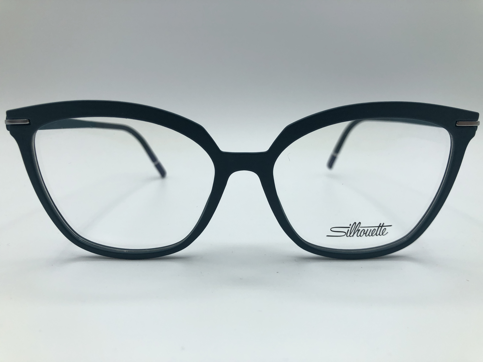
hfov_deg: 63.4
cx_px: 242
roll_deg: -0.3
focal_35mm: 28
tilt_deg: -9.0
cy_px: 181
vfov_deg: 49.7
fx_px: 391
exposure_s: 1/1021
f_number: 1.8
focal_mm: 4
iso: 32
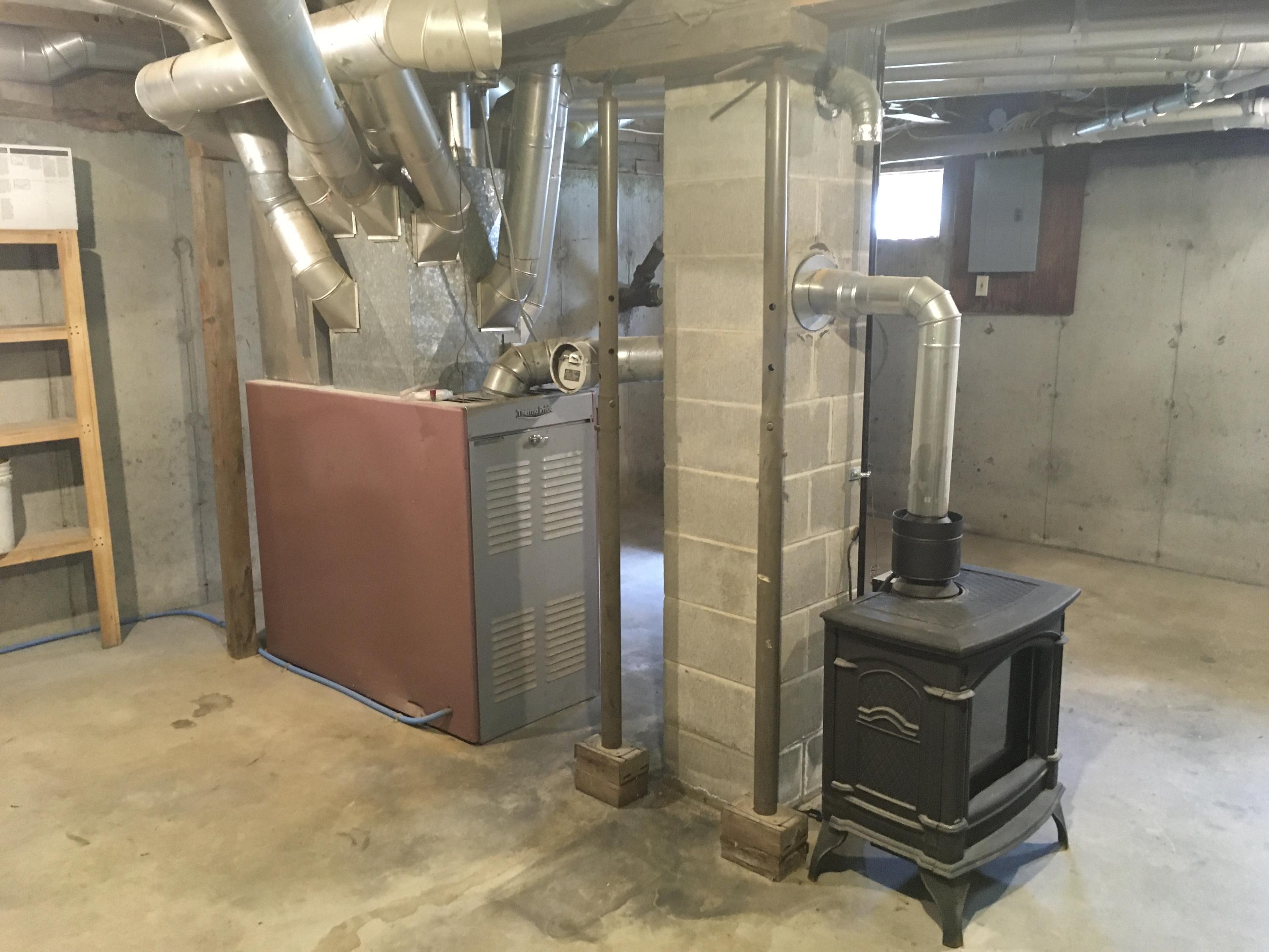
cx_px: 634
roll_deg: -0.7
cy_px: 476
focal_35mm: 29
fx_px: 1063
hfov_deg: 61.7
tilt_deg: -11.4
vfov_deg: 48.2
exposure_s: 1/15
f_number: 2.2
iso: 200
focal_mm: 4.15
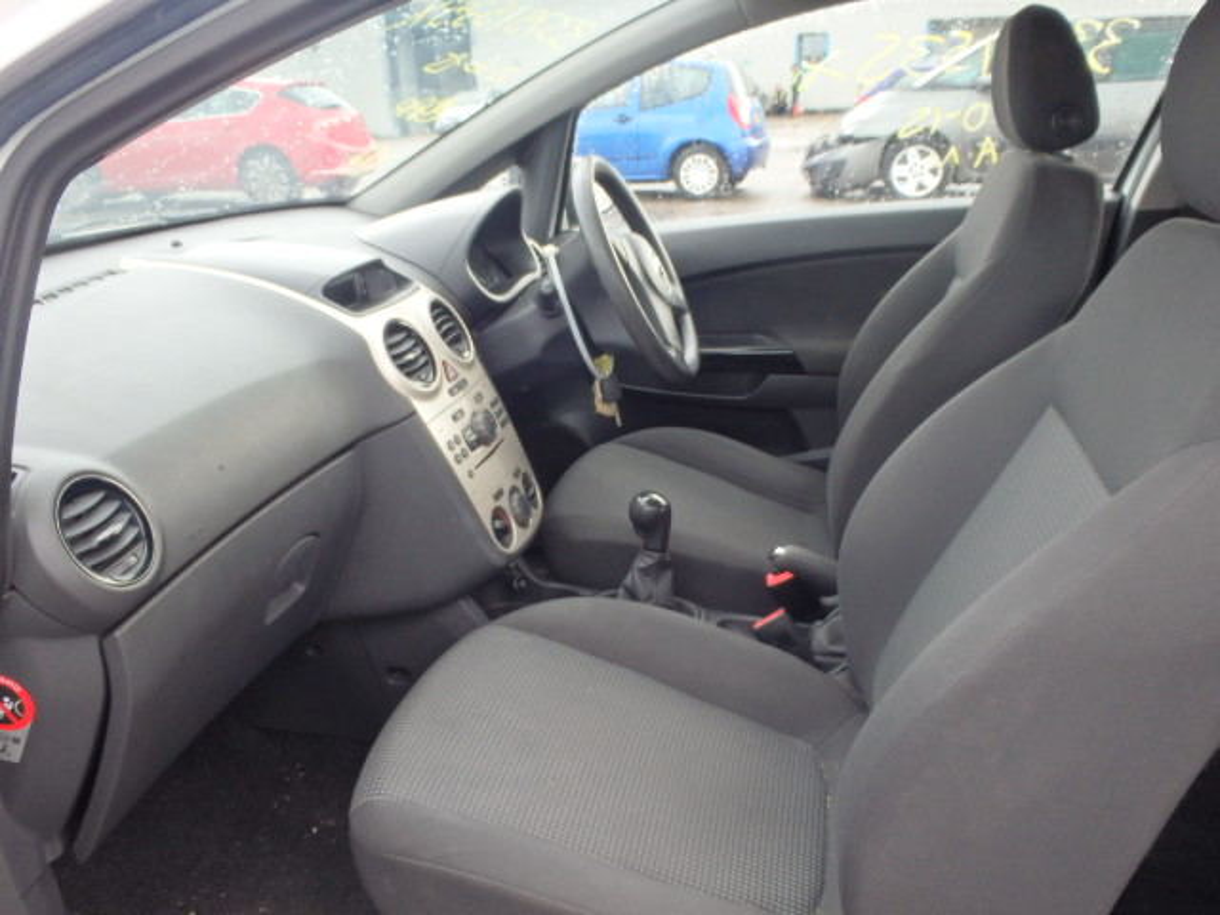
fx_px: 987
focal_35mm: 28
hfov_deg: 63.4
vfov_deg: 49.7
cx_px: 610
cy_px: 458
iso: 125
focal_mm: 5
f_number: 3.9
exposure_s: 1/60
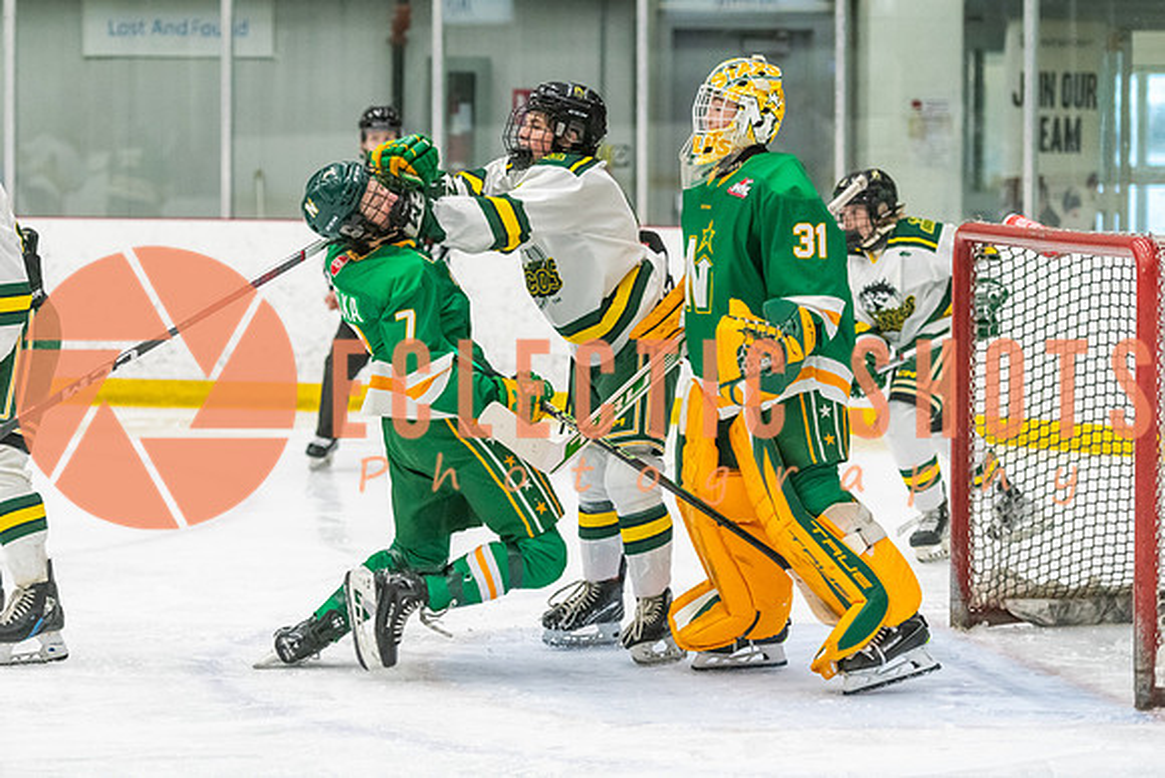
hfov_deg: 14.3
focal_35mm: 143
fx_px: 4628
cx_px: 387
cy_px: 286
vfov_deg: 9.6
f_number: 2.8
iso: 3200
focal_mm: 105
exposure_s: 1/800
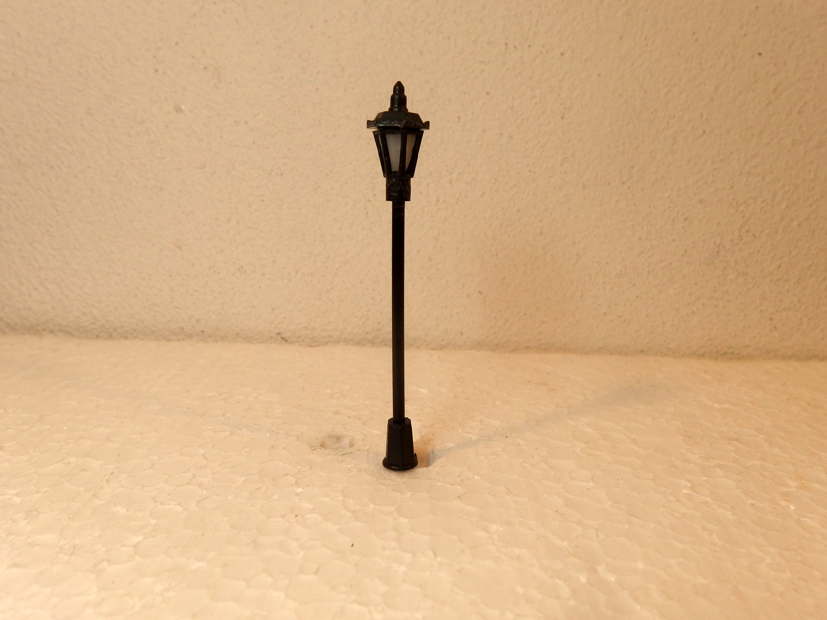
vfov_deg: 53.1
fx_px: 621
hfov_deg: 67.3
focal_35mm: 26
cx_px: 414
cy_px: 310
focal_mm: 4.7
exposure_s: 1/640
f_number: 4
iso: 100
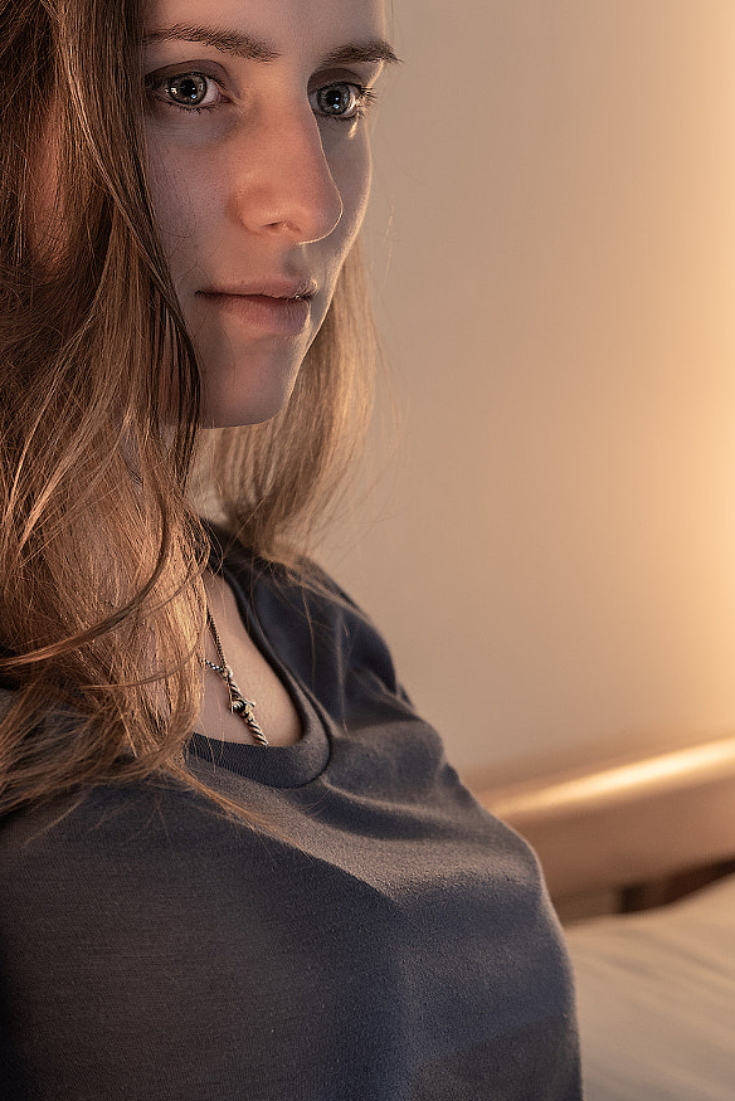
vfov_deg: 16.0
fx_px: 3917
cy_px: 520
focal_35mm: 128
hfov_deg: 10.7
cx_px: 113
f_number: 4.5
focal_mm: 70
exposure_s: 1/8
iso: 400
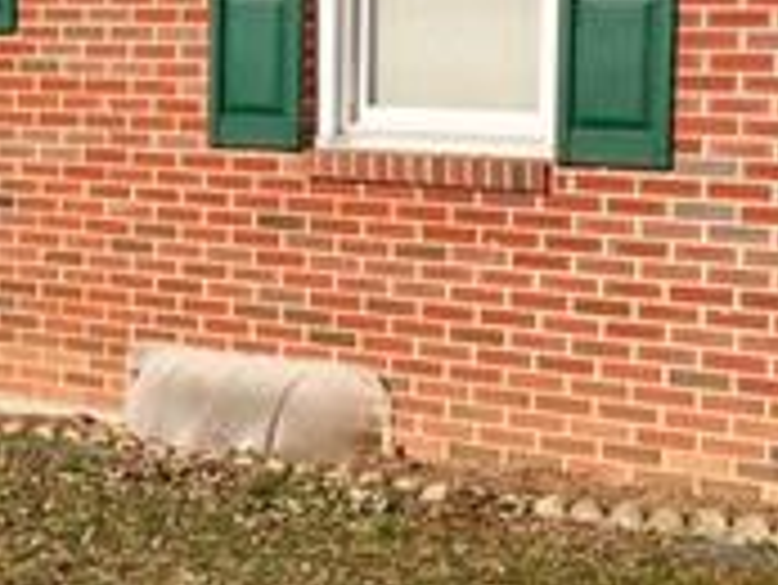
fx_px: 2407
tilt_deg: -3.0
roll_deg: -0.4
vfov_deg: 13.8
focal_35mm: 107
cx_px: -292
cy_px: 171
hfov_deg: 17.1
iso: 25
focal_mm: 4.15
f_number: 2.2
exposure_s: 1/2024
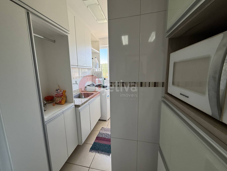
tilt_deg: -9.2
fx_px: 98
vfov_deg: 81.7
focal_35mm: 15
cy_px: 87
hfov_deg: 98.1
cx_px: 108
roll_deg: +1.5
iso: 125
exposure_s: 1/120
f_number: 2.2
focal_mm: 2.22
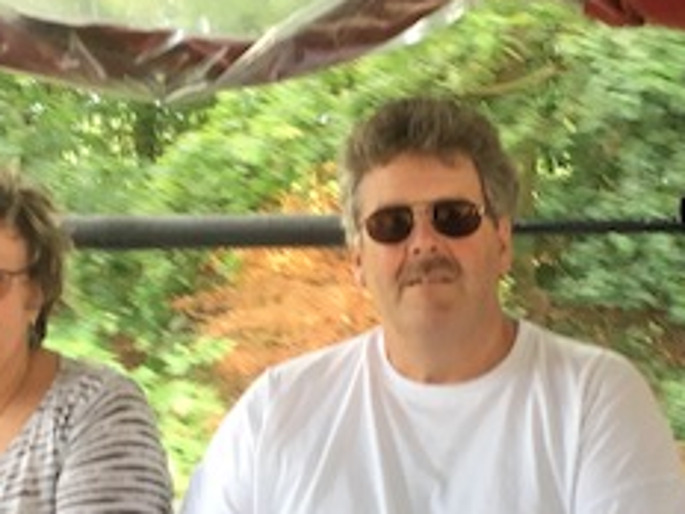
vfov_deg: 18.3
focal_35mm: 80
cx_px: 431
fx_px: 1583
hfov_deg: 24.3
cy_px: 405
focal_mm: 4.15
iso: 40
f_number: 2.2
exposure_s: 1/33
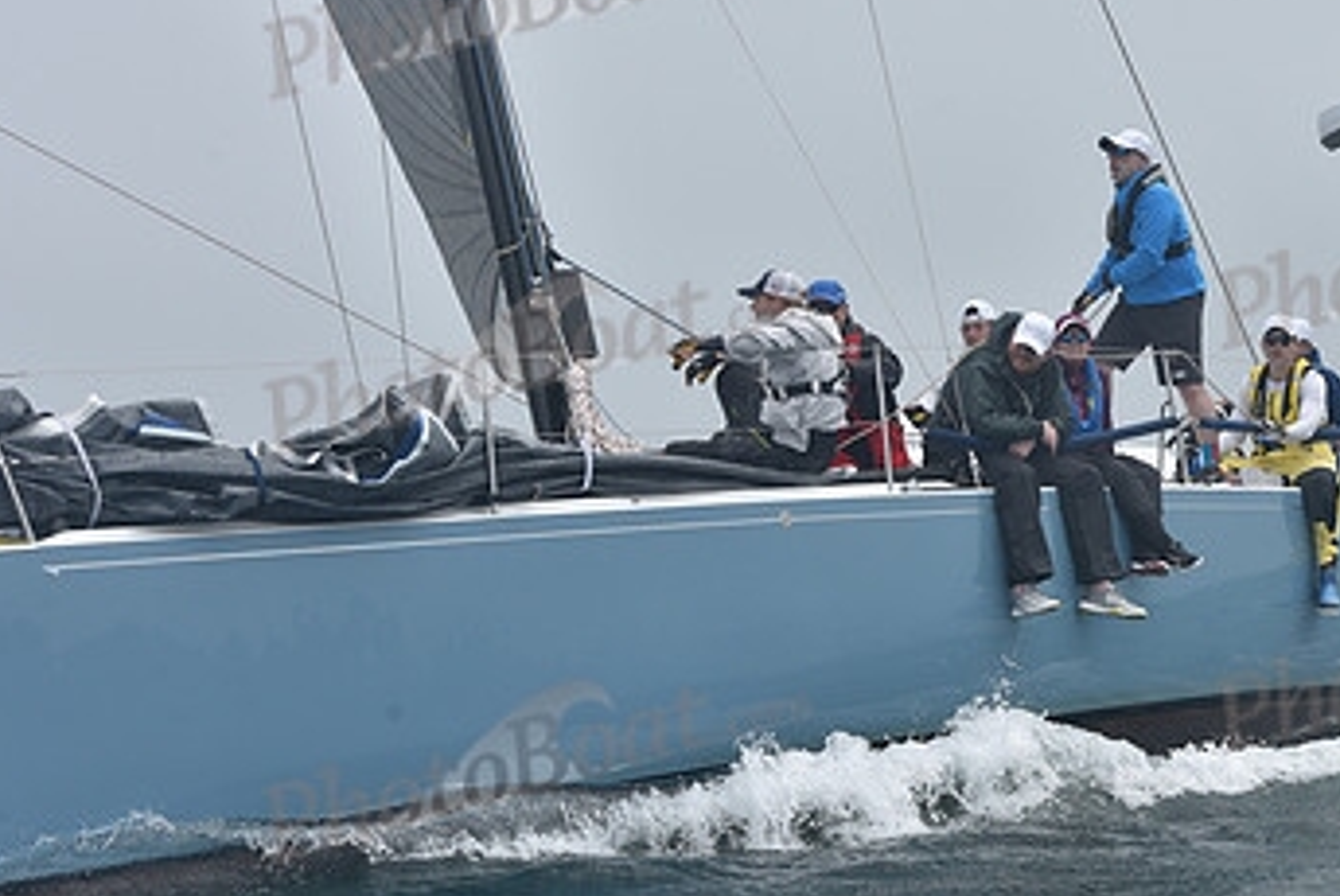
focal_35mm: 118
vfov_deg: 11.6
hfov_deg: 17.2
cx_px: 1017
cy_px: 504
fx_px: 4396
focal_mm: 70
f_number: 10
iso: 250
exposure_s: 1/800
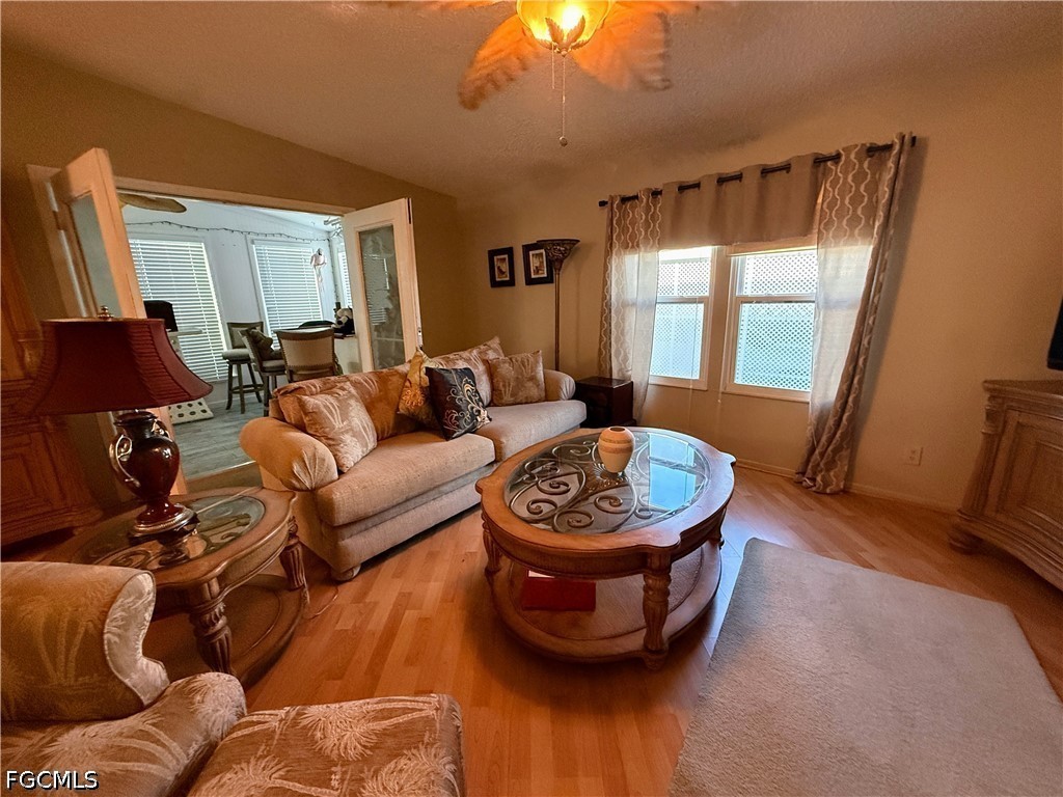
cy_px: 398
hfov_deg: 102.1
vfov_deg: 85.7
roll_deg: +1.6
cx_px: 532
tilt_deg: -13.4
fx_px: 430
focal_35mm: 14
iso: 640
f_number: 2.2
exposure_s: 1/120
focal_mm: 2.22
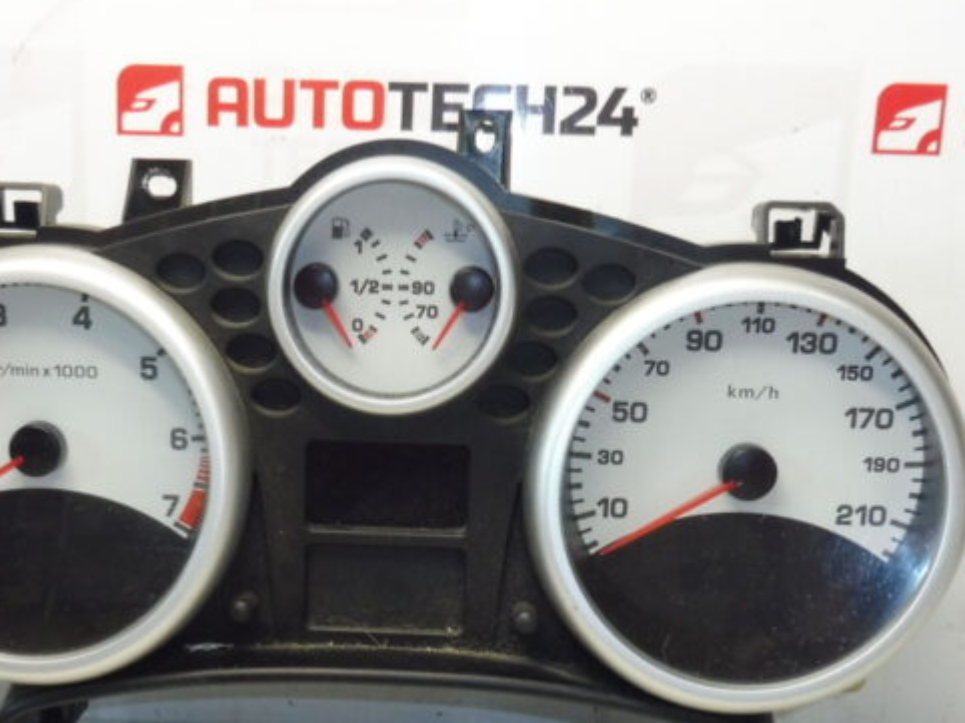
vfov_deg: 27.9
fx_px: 1421
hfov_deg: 37.3
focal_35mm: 51
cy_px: 595
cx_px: 362
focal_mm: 4.3
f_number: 3.5
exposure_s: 1/60
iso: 200
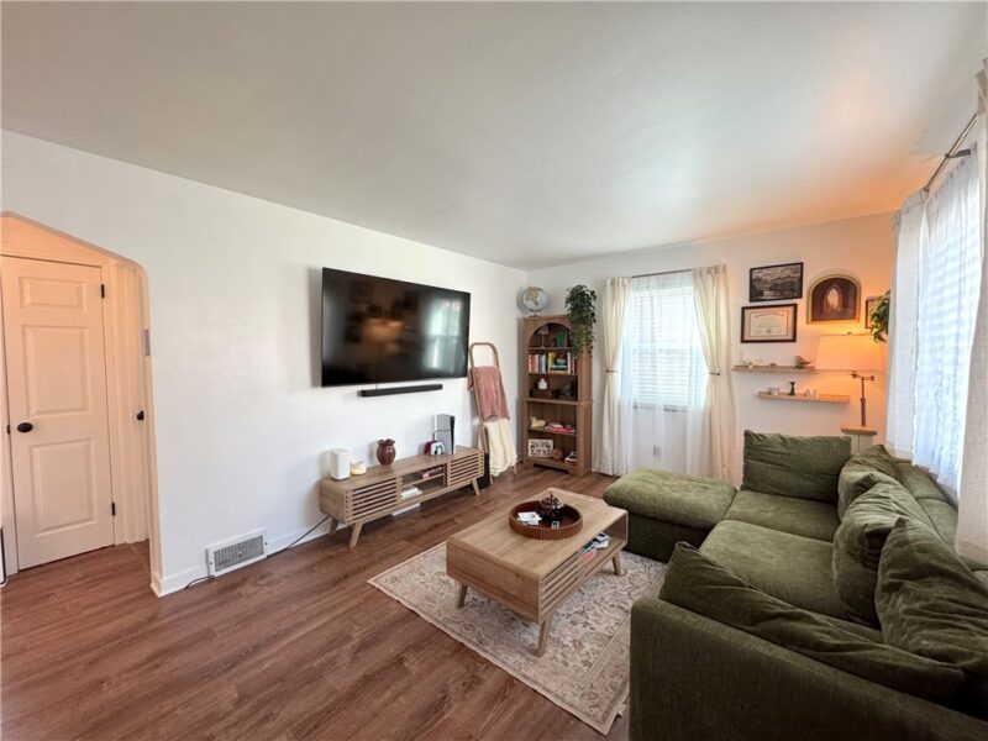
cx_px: 494
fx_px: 400
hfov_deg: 102.1
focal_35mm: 14
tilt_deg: -3.4
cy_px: 370
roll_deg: +0.0
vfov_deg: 85.7
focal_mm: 2.22
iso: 250
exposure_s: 1/120
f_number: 2.2
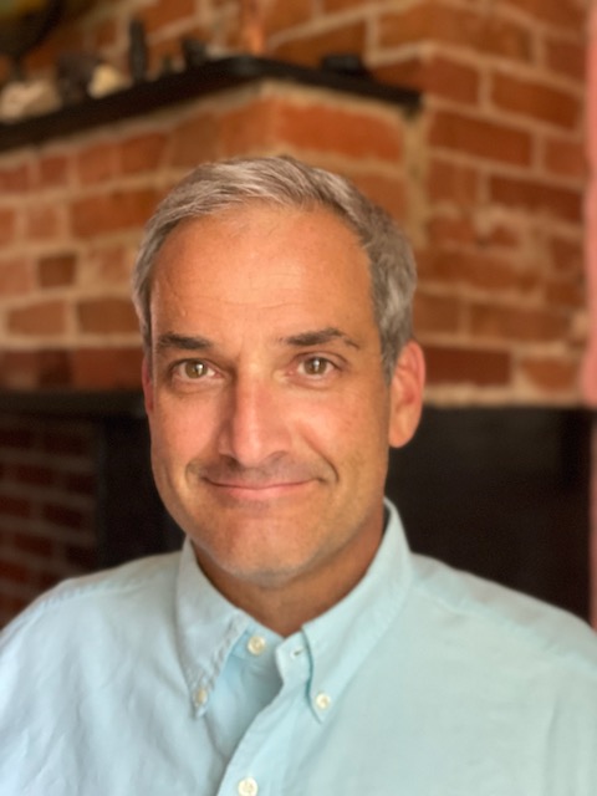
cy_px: 398
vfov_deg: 36.8
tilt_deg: -0.8
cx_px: 298
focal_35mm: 52
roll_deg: -0.8
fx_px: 1196
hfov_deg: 28.0
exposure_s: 1/29
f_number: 2
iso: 500
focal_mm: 6
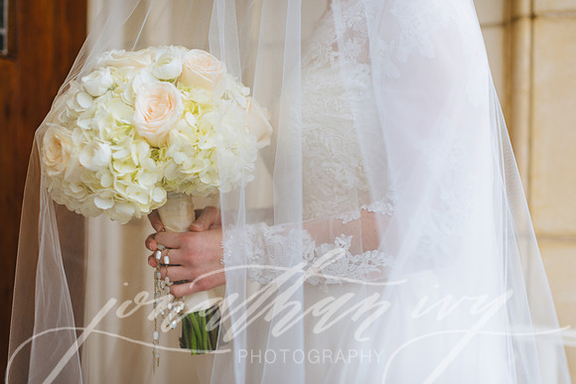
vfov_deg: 37.9
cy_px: 192
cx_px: 288
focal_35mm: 35
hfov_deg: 54.4
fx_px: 560
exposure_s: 1/640
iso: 50
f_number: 2
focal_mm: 35
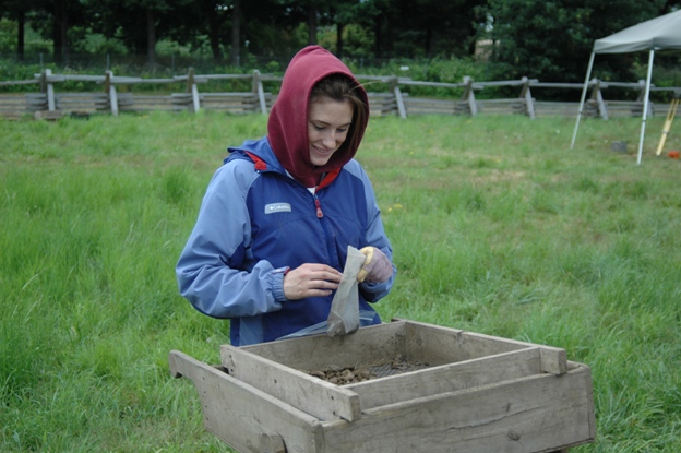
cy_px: 226
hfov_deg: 35.1
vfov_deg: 23.7
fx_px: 1077
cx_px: 340
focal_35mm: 57
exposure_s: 1/1250
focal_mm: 38
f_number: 3.8
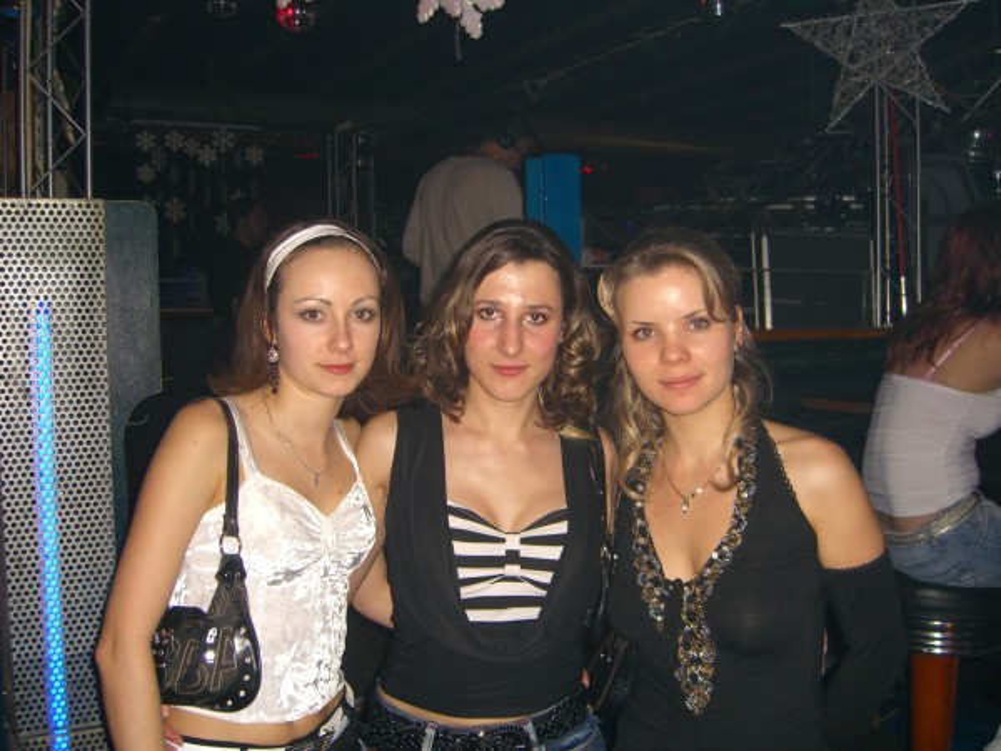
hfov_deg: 49.0
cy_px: 376
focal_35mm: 38
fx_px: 1099
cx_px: 500
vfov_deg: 37.7
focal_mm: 7.9
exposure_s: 1/60
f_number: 2.8
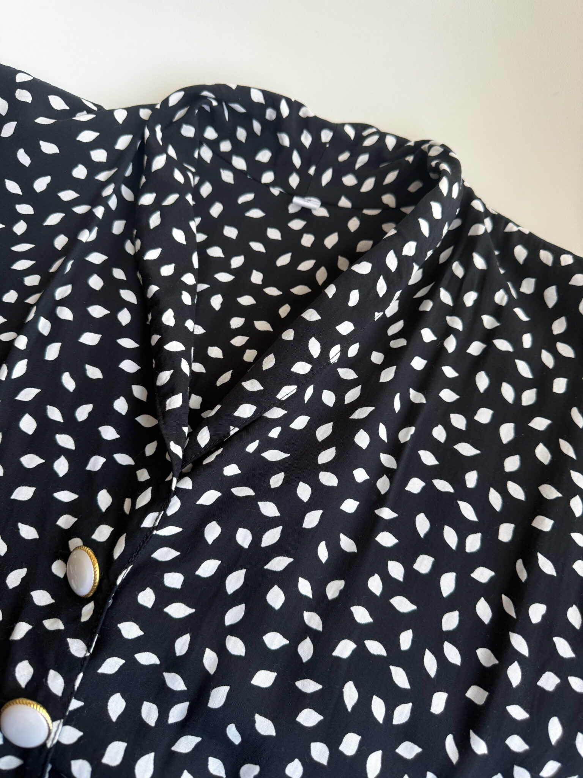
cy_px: 389
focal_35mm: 24
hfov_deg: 56.8
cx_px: 292
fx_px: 539
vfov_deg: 71.6
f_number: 1.8
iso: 125
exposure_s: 1/120
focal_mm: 6.76
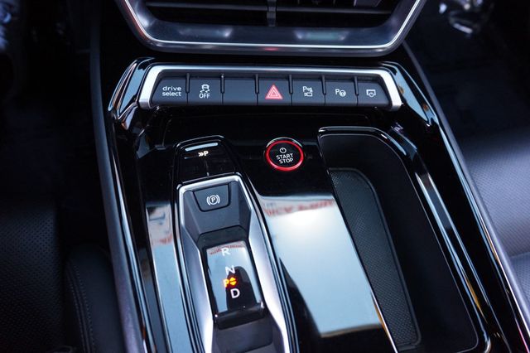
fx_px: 353
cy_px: 176
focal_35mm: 24
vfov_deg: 53.1
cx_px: 265
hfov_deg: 73.8
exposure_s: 1/60
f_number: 4
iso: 1250
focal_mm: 16
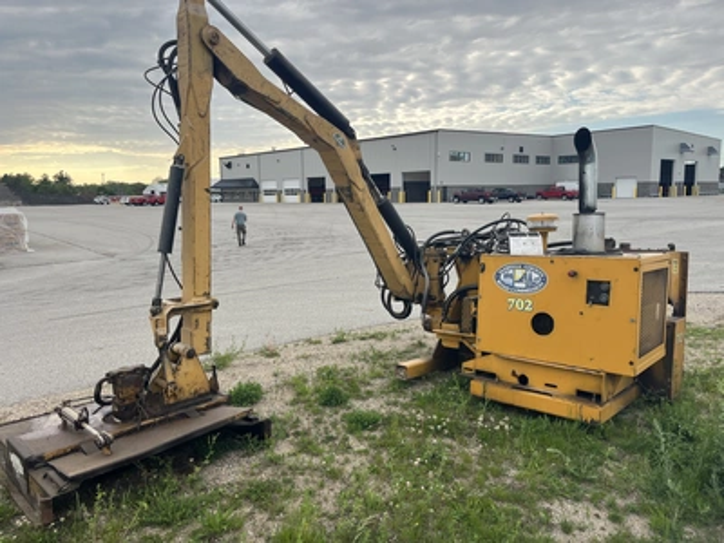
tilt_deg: -4.2
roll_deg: +2.3
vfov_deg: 53.1
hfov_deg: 67.3
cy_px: 272
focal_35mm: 26
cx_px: 362
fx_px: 544
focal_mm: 5.1
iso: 50
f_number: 1.6
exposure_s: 1/782
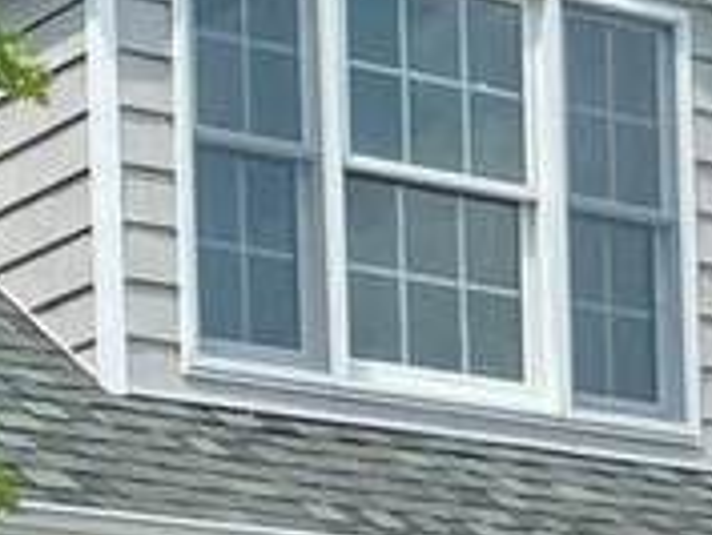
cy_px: 1062
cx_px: 809
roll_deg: +0.9
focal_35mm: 188
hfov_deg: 10.4
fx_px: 3870
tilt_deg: +2.4
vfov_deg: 7.6
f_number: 1.8
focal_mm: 4.25
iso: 32
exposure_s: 1/3205
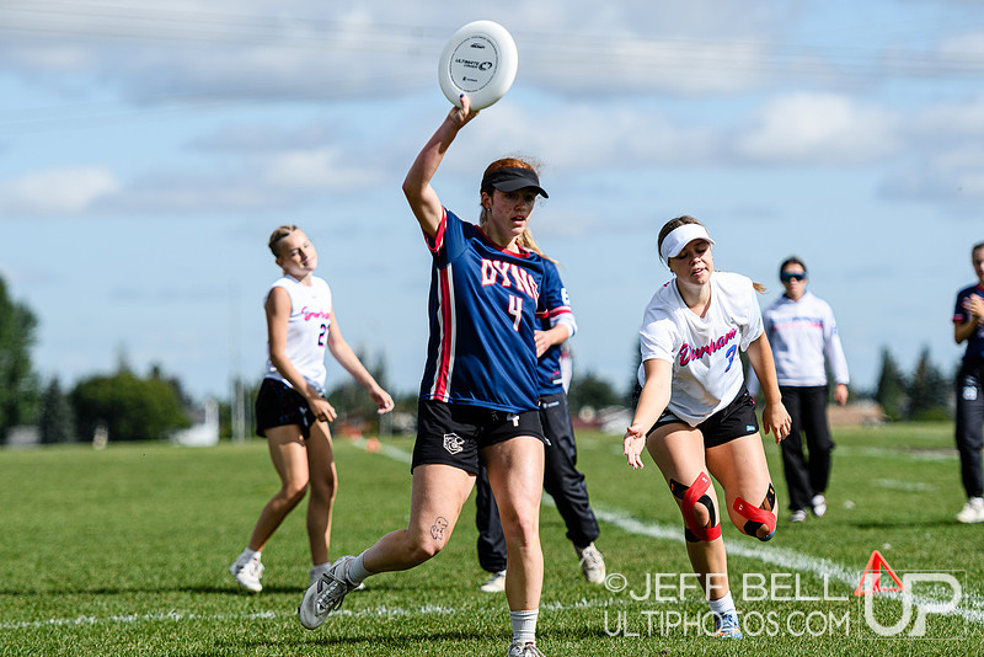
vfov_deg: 6.3
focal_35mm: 218
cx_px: 492
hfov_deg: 9.5
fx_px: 5947
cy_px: 328
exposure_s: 1/2000
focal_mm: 145
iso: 100
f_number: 3.2
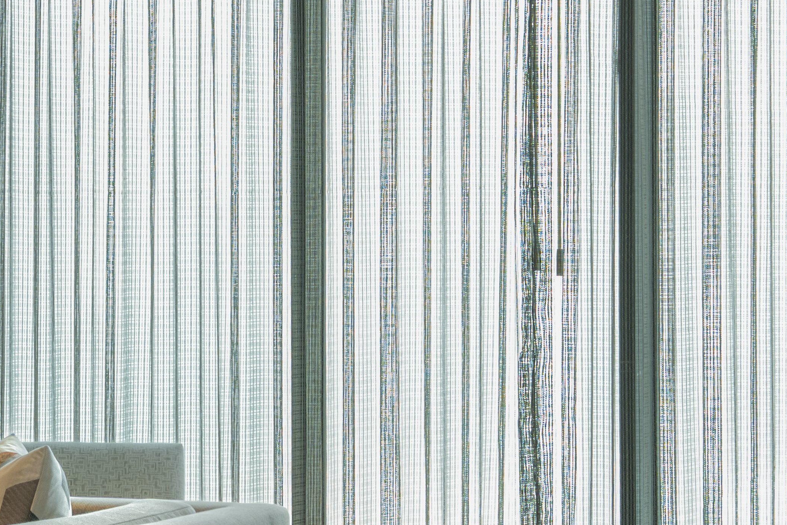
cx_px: 80
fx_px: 2295
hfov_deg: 19.1
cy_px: 411
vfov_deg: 13.0
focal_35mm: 105
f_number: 6.3
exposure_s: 1/30
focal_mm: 31.3
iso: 1000
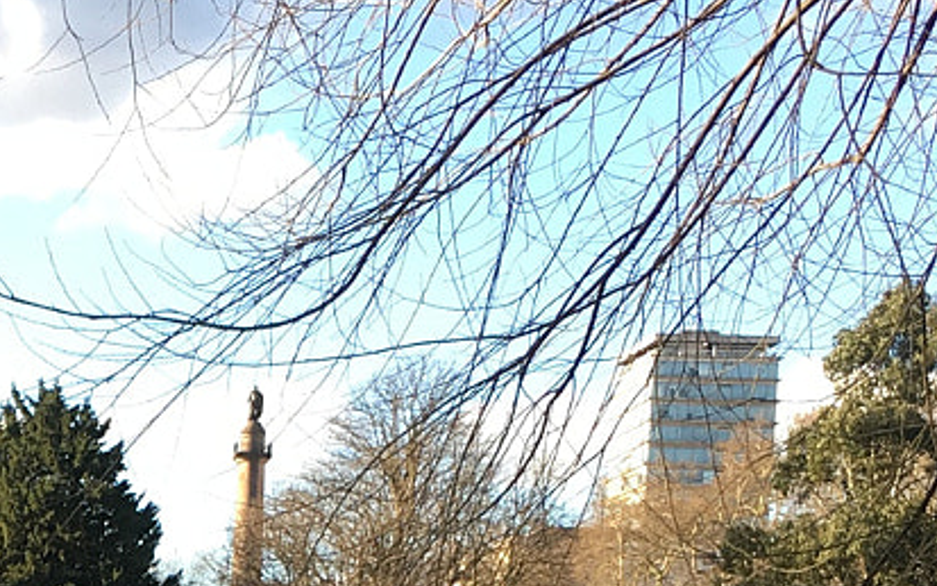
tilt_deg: -3.7
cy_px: 1072
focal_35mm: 119
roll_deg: -1.0
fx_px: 3038
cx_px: -136
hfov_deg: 16.9
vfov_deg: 10.3
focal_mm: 4.15
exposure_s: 1/226
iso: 25
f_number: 2.2
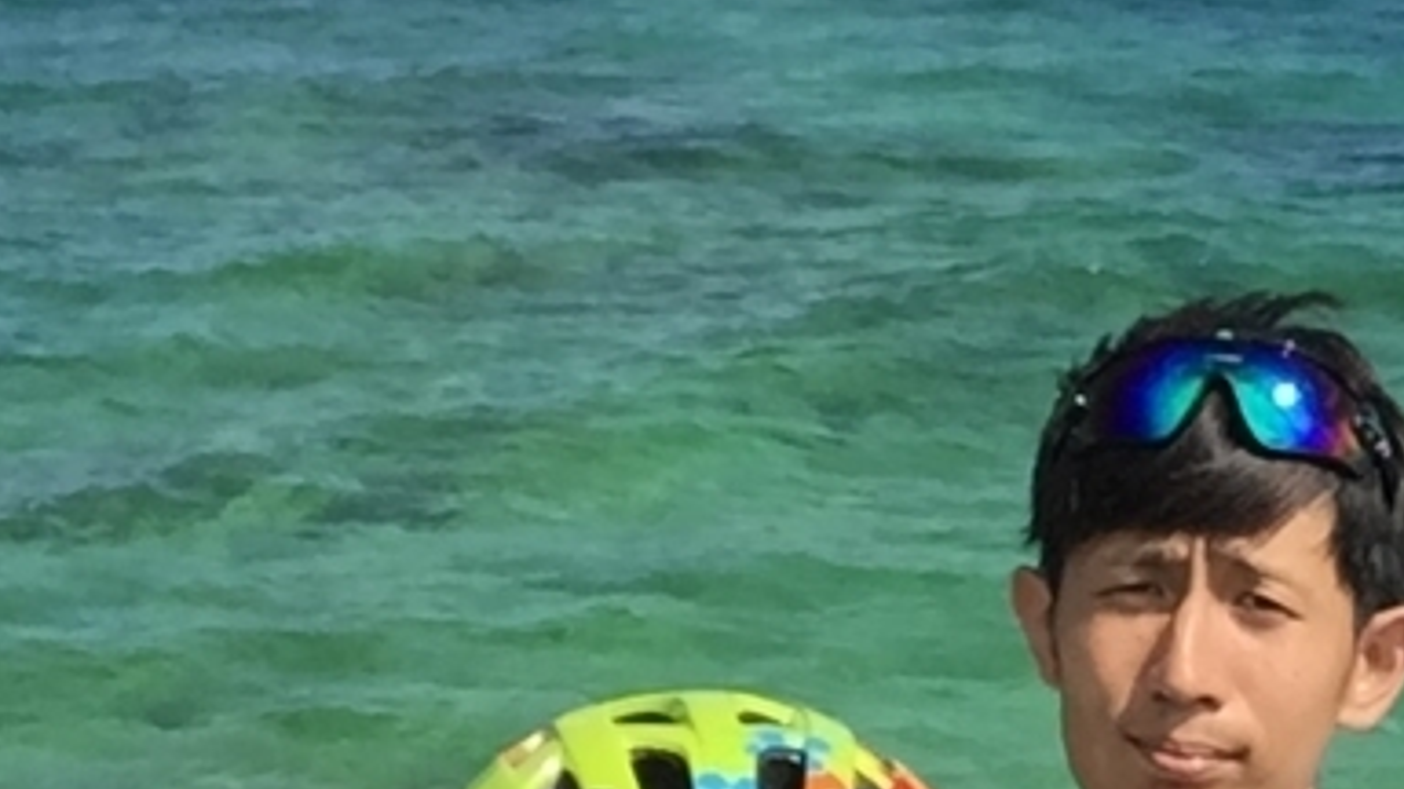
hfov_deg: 23.6
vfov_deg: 13.4
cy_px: 548
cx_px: 899
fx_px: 3351
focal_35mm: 90
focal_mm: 2.65
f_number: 2.2
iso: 32
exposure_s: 1/2151
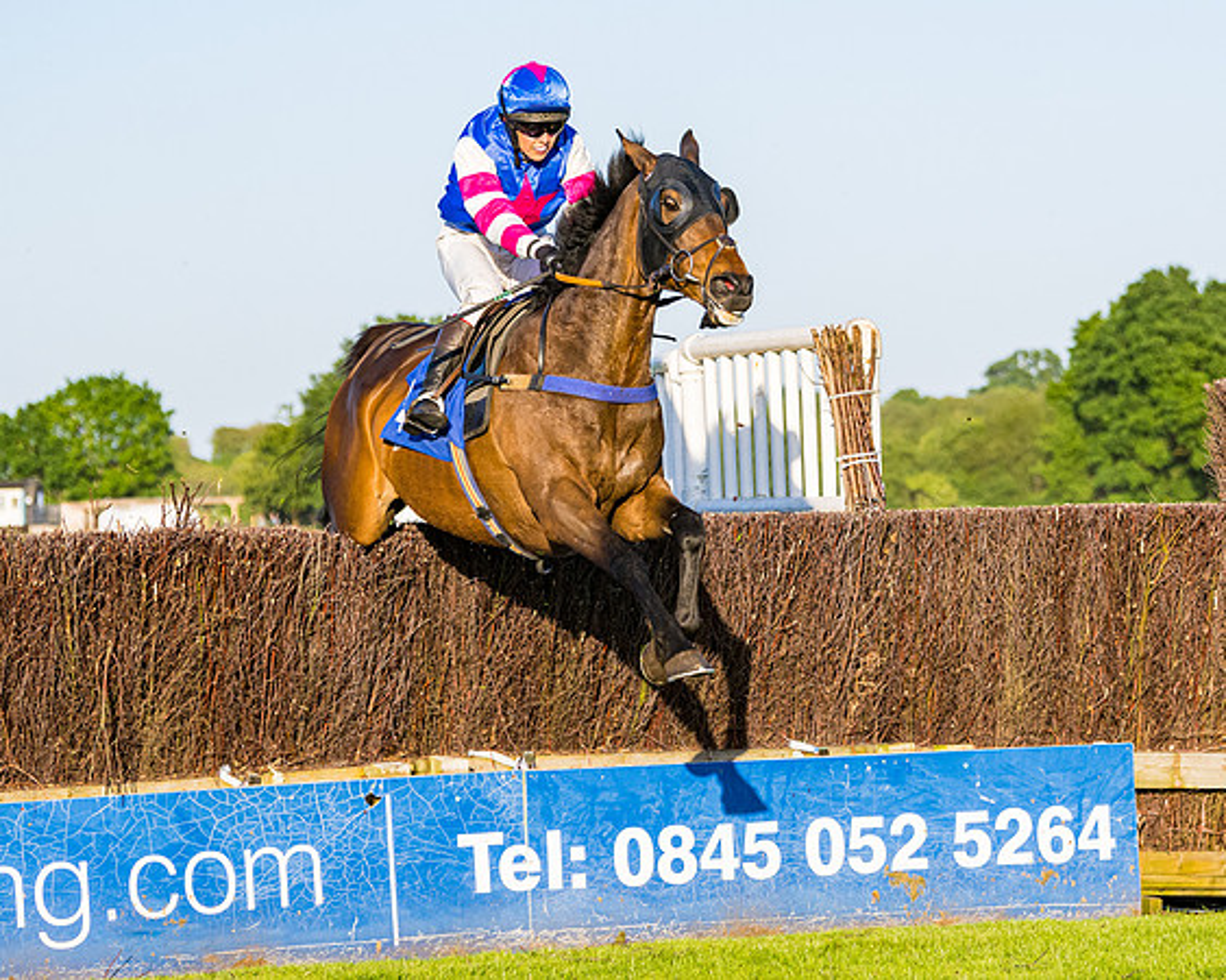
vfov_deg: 9.0
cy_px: 527
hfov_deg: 11.2
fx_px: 6256
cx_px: 724
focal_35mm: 172
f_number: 4
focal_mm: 100
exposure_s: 1/2500
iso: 400
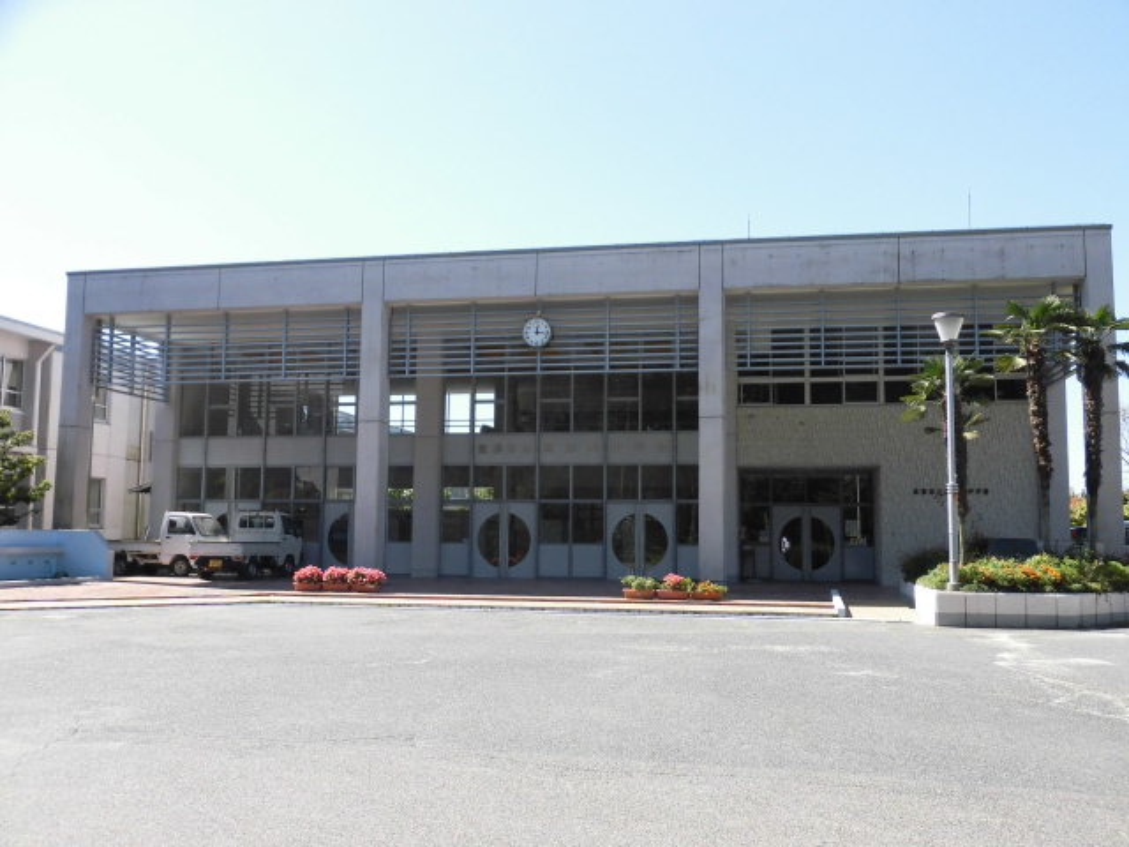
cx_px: 564
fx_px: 1044
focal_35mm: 32
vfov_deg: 44.2
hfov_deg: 56.8
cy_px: 424
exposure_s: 1/500
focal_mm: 5.81
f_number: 3.5
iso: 100
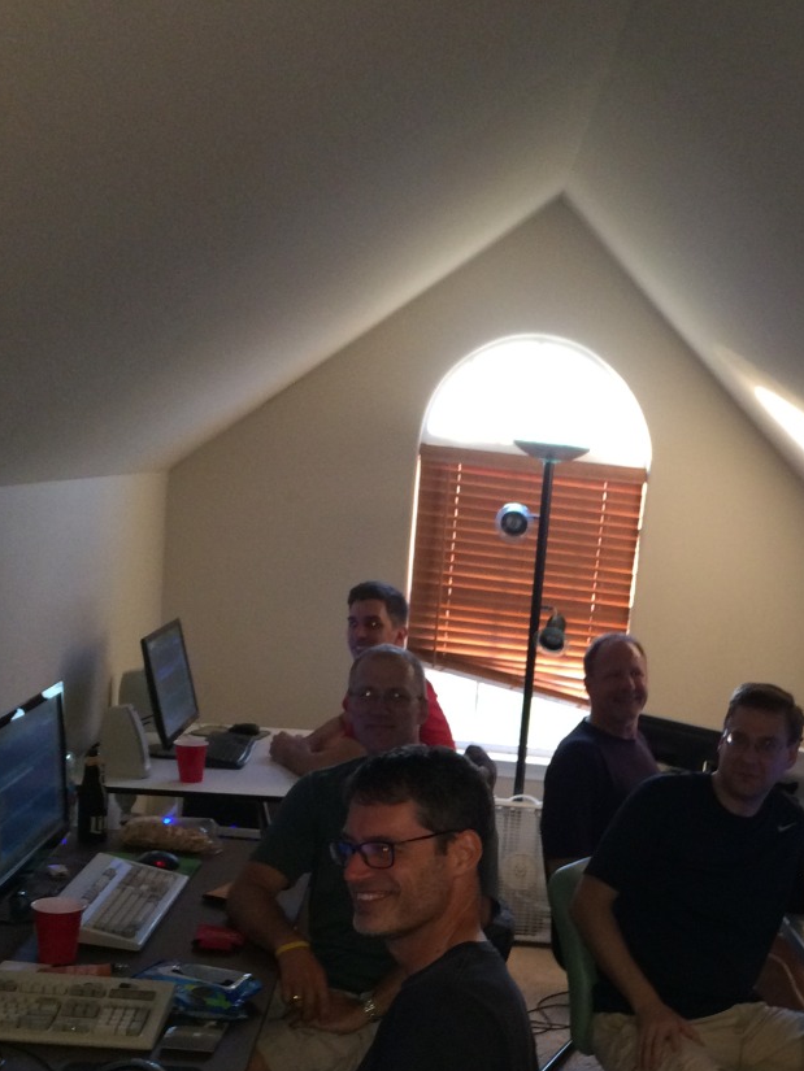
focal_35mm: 48
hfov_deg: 29.7
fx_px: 1486
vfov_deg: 38.1
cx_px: 630
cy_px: 863
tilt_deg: -15.5
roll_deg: -5.7
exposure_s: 1/30
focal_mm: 4.15
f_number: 2.2
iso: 200
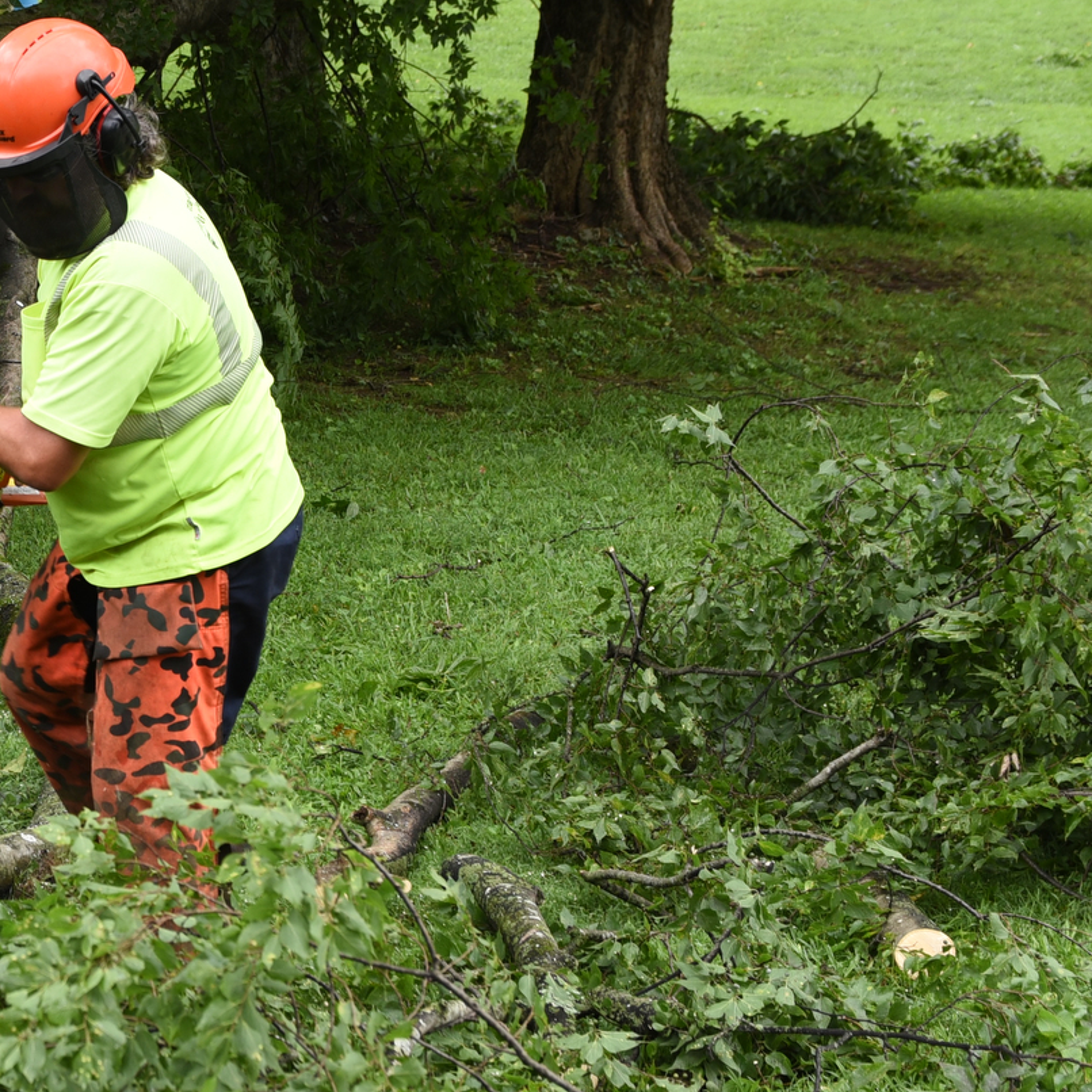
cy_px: 611
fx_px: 2891
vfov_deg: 21.4
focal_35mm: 81
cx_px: -140
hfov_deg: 20.3
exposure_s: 1/200
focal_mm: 32
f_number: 5
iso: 250
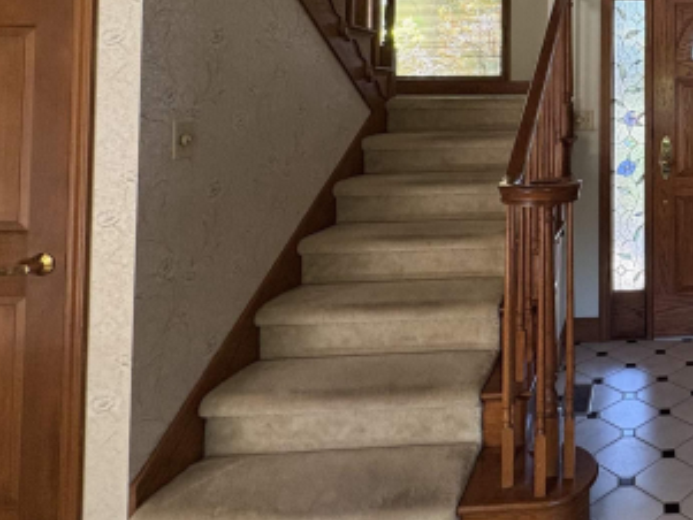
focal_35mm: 31
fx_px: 621
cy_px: 76
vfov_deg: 42.6
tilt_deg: +2.0
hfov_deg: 48.0
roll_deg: +0.3
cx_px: 696
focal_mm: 2.22
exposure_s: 1/60
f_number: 2.2
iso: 320
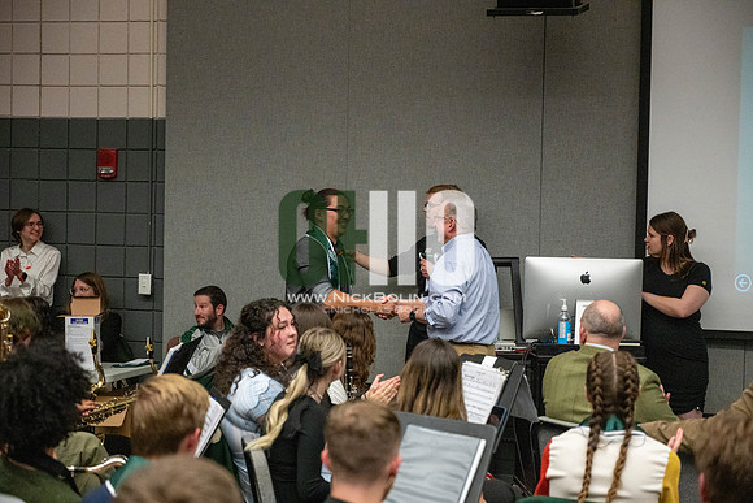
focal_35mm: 70
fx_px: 1464
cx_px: 376
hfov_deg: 28.8
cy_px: 252
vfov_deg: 19.5
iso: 10000
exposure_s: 1/500
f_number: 4
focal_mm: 70
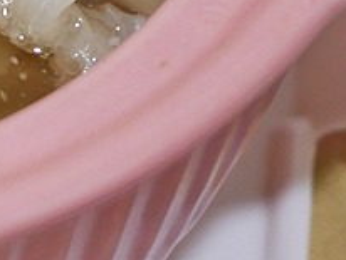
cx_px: -299
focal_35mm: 136
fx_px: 1361
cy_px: -130
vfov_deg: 10.5
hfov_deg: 13.0
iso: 640
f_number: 2.5
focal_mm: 14
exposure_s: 1/60
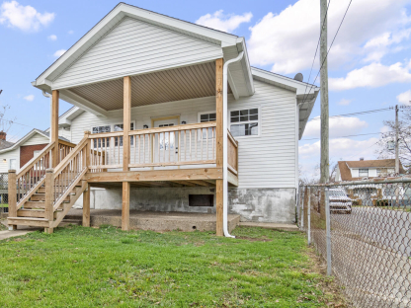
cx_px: 122
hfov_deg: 64.6
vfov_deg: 52.1
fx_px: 309
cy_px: 205
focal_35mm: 26
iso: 400
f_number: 11
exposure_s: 1/60
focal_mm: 10
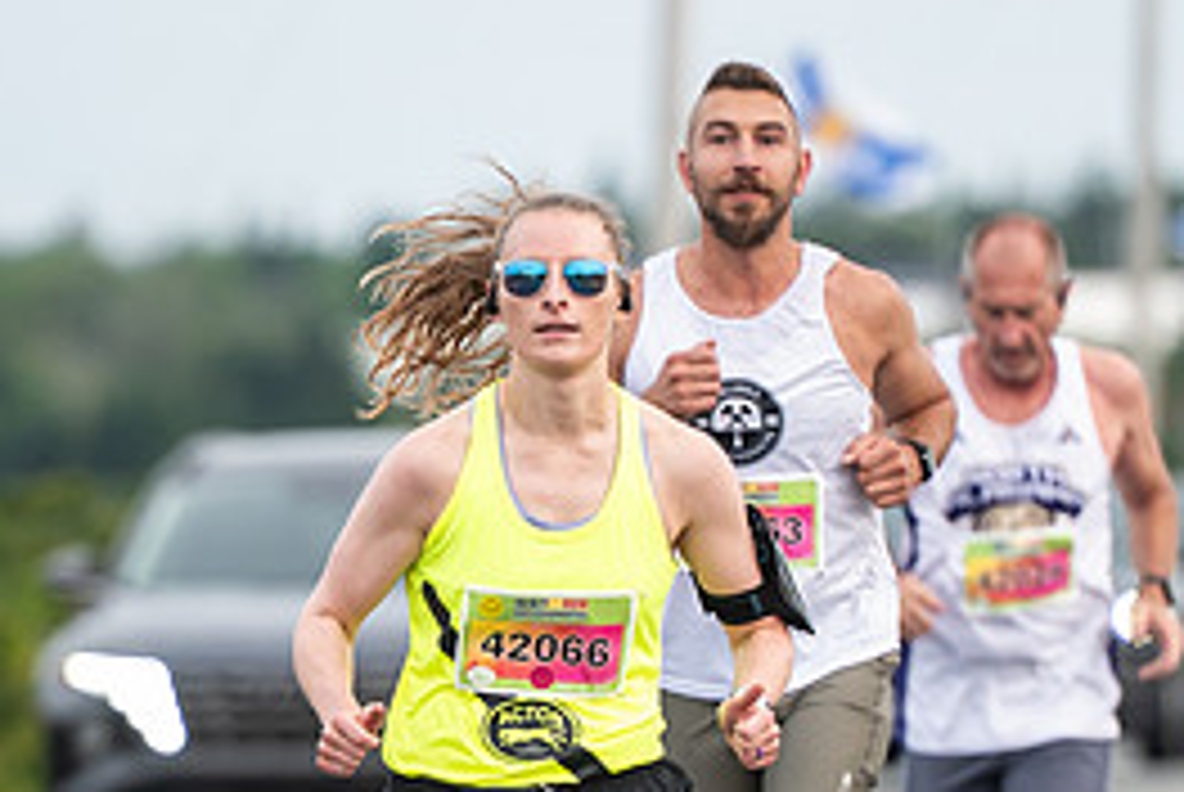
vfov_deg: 2.3
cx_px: 496
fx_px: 20084
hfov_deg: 3.4
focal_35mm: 610
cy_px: 695
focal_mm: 200
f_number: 4
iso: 500
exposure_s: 1/800
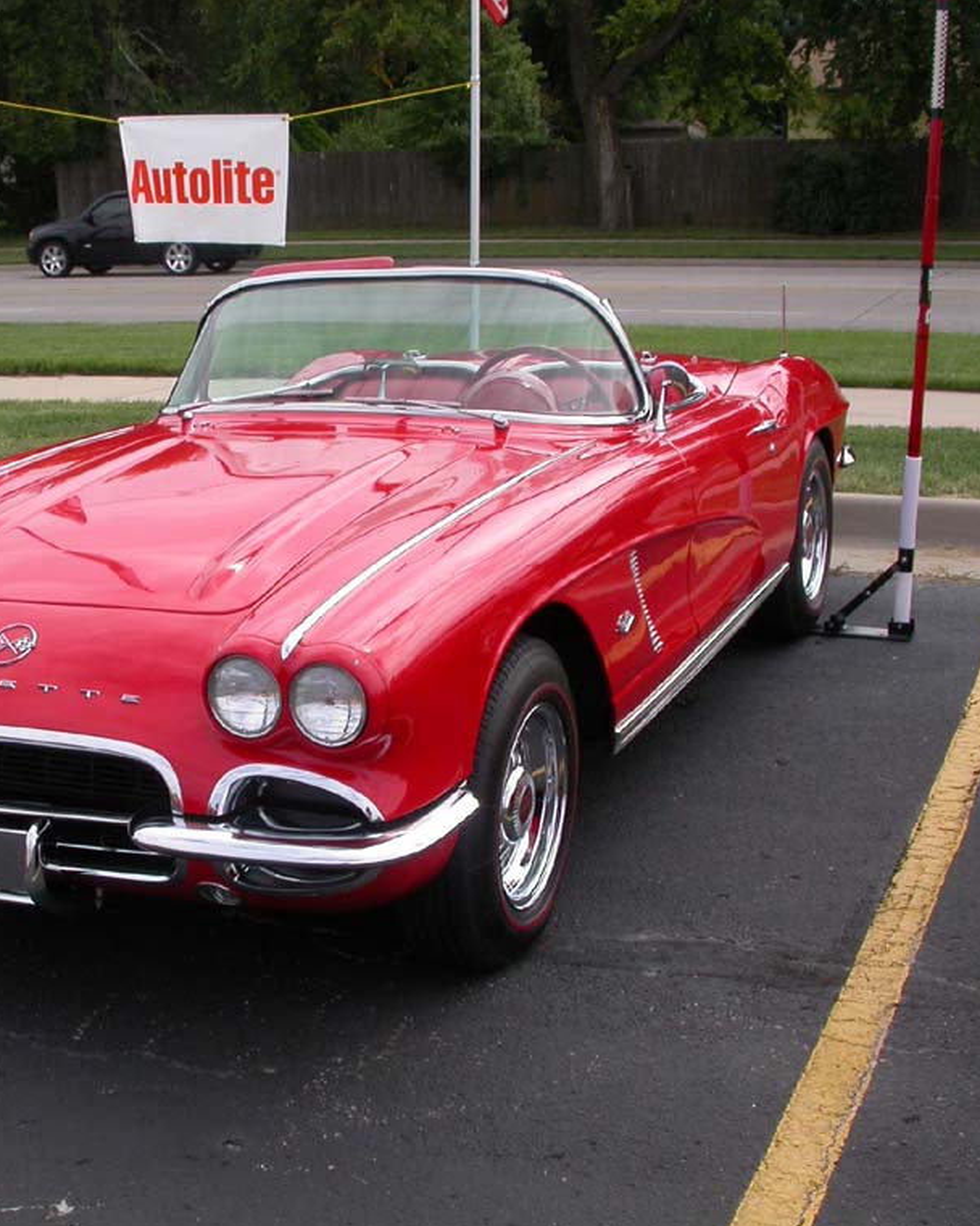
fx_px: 1813
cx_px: 222
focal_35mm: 50
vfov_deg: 37.3
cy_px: 616
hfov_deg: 29.7
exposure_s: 1/298
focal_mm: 7.85
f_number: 6.7
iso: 100
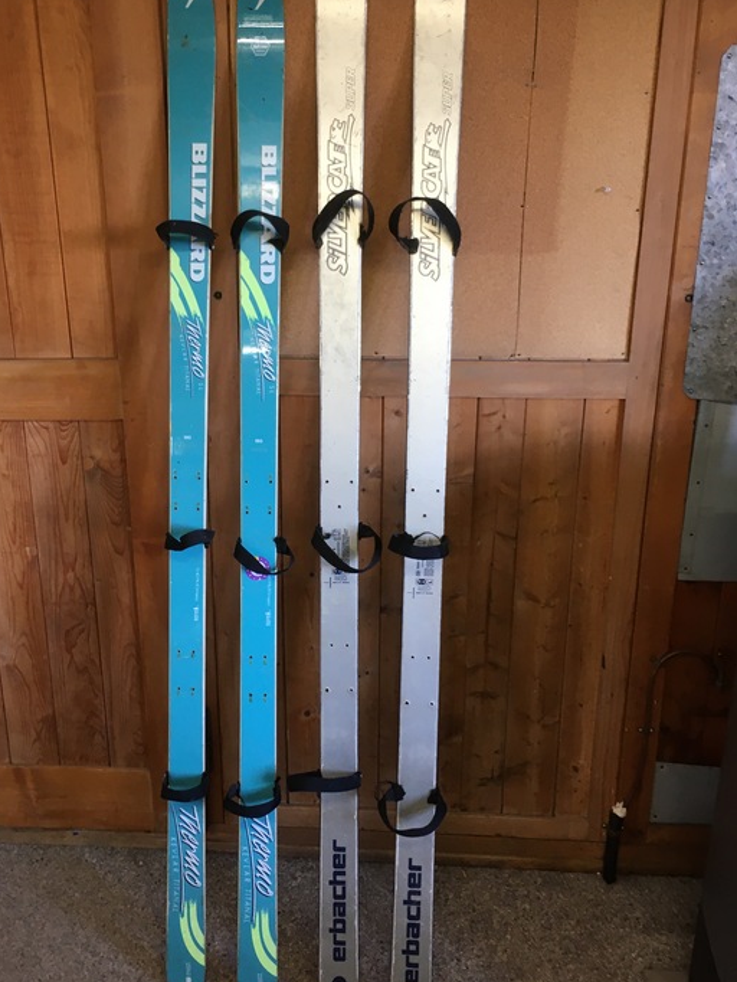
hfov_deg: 41.7
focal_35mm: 34
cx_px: 309
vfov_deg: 53.9
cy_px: 468
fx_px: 965
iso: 80
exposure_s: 1/33
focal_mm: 4.15
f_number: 2.2
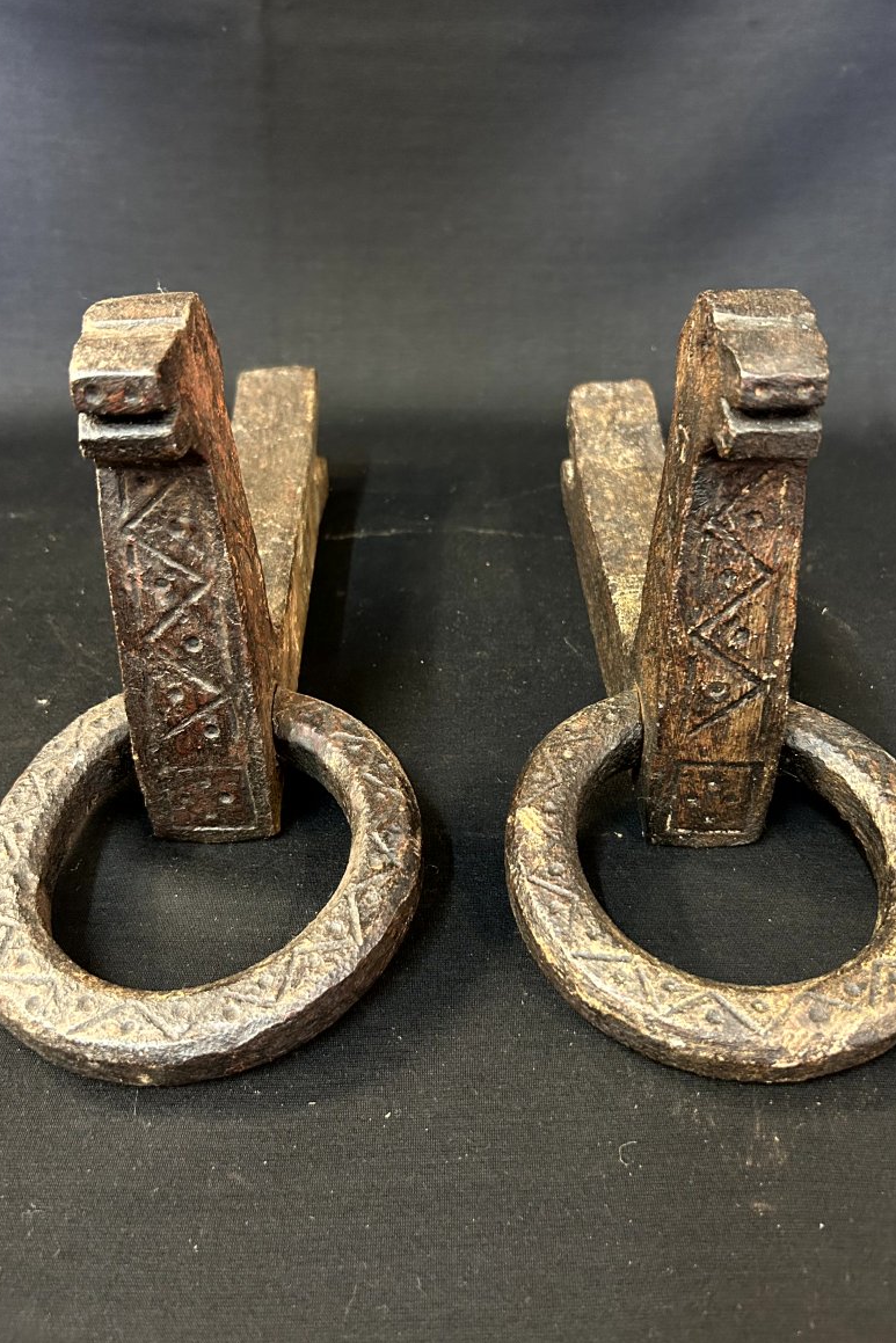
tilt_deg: -33.1
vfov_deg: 65.5
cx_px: 460
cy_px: 652
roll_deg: -0.1
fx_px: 1045
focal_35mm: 28
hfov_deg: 46.4
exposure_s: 1/25
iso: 500
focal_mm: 5.7
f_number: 1.5
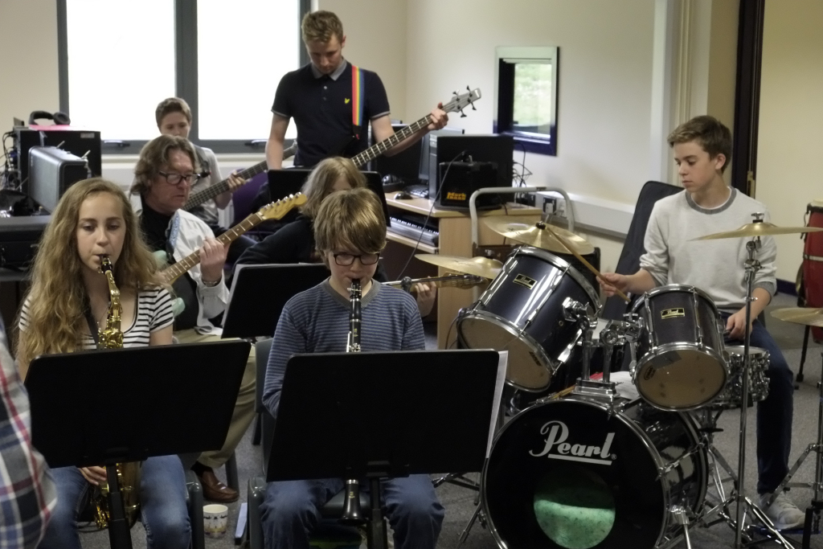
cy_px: 274
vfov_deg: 22.3
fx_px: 1395
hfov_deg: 32.9
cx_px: 412
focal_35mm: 61
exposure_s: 1/125
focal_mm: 40.7
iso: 6400
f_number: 8
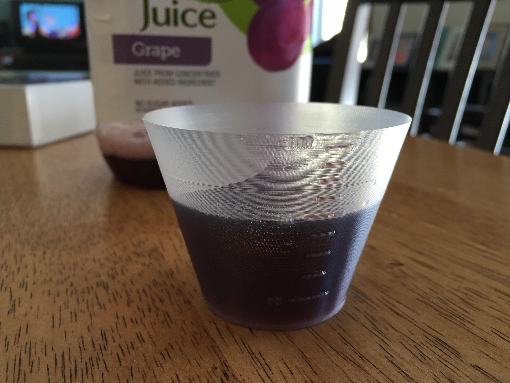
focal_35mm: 29
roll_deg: -1.0
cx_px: 255
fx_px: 427
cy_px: 192
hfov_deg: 61.7
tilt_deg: -15.6
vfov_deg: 48.2
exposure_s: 1/30
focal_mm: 4.15
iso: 40
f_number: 2.2
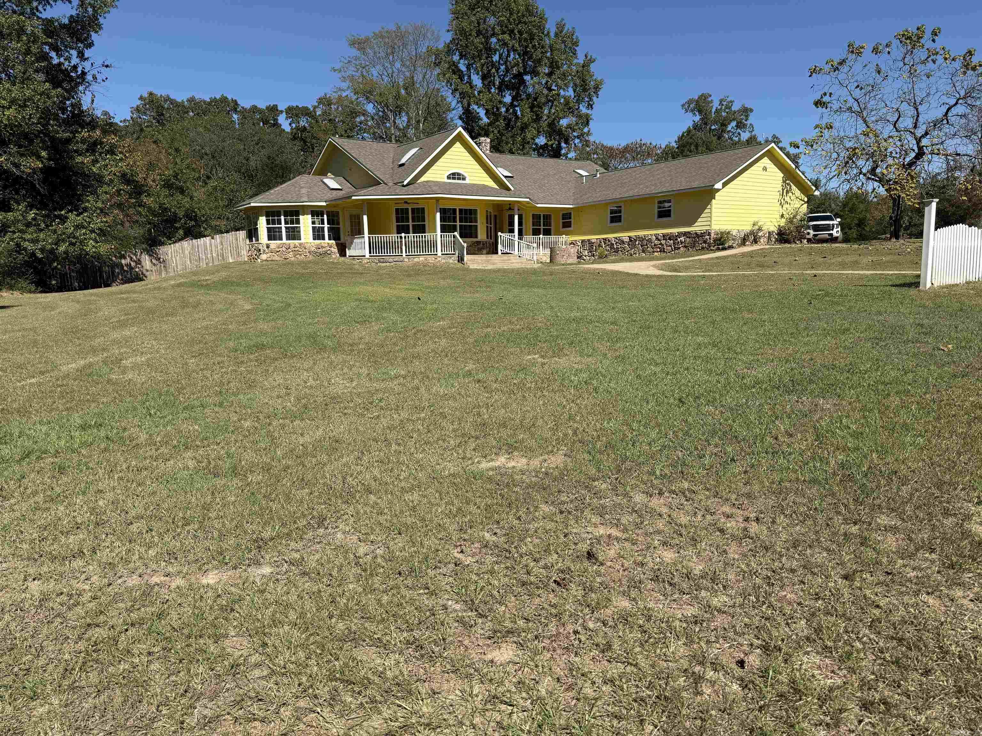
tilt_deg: -8.1
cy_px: 368
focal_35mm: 24
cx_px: 491
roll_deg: +1.4
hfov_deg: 71.6
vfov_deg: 56.8
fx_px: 681
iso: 80
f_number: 1.78
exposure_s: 1/4673
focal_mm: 6.76
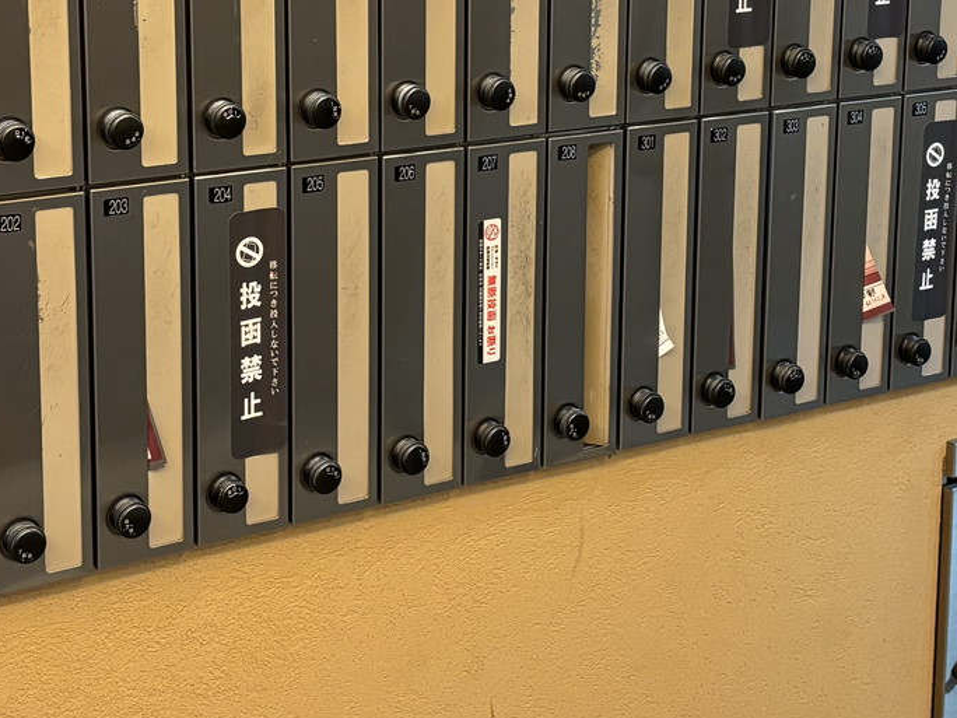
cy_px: 134
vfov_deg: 19.9
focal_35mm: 73
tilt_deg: -10.1
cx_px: 476
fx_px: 2018
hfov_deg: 26.7
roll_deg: -0.1
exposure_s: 1/60
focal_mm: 5.96
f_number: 1.6
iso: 250
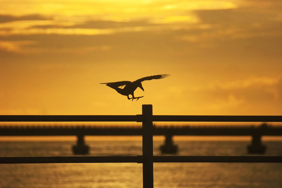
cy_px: 94
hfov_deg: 6.5
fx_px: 2466
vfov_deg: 4.4
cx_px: 141
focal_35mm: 315
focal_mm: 210
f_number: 5.6
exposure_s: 1/4000
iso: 200
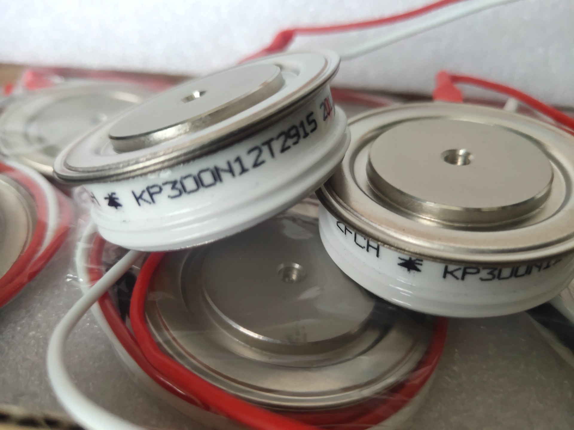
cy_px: 215
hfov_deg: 61.7
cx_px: 287
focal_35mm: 29
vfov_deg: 48.2
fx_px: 481
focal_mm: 4.27
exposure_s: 1/33
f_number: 1.8
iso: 402
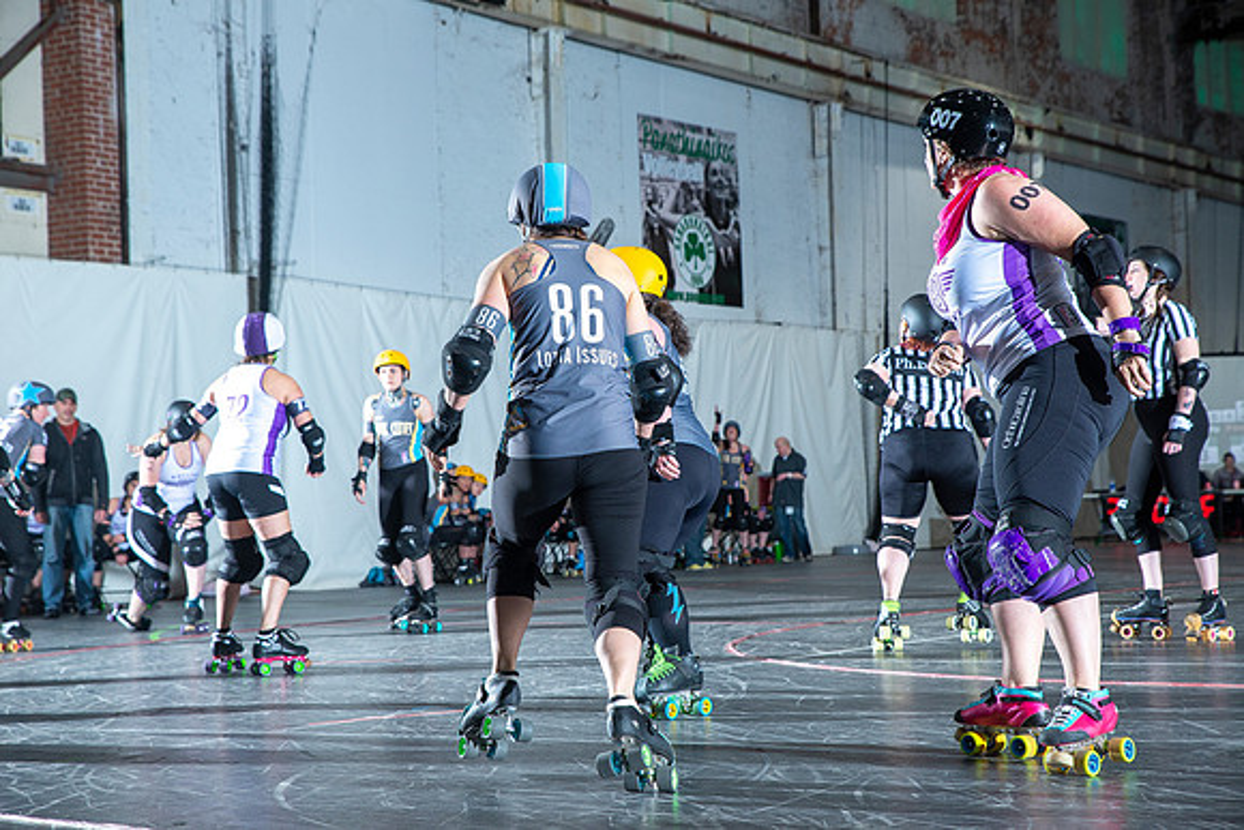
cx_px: 622
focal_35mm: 70
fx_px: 2419
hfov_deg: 28.8
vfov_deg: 19.5
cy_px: 415
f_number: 7.1
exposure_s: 1/160
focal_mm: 70
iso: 800
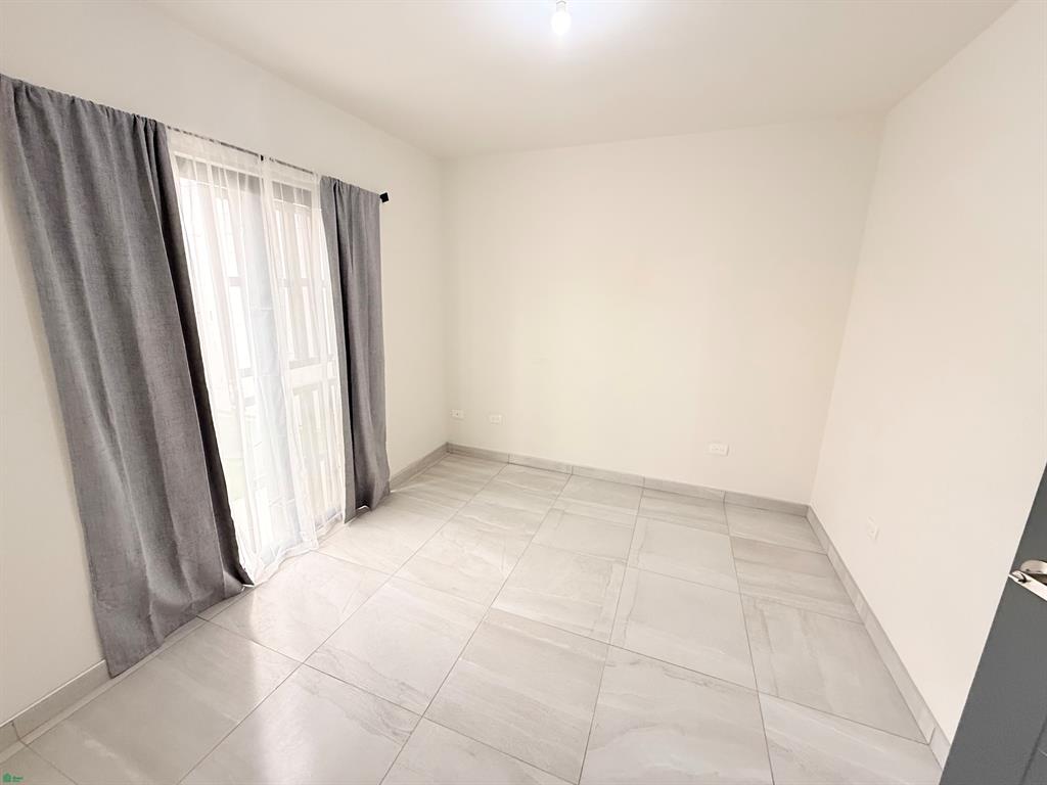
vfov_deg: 85.7
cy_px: 392
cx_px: 524
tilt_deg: -13.7
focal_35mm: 14
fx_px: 423
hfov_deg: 102.1
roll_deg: -0.8
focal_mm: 2.22
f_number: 2.2
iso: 200
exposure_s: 1/99
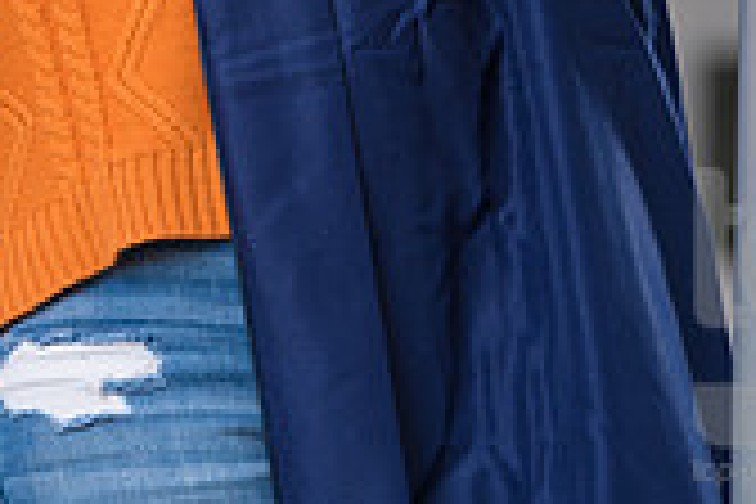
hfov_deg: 2.9
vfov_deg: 1.9
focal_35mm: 706
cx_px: 53
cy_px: -398
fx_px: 14825
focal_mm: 185
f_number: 4.5
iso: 160
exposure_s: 1/250
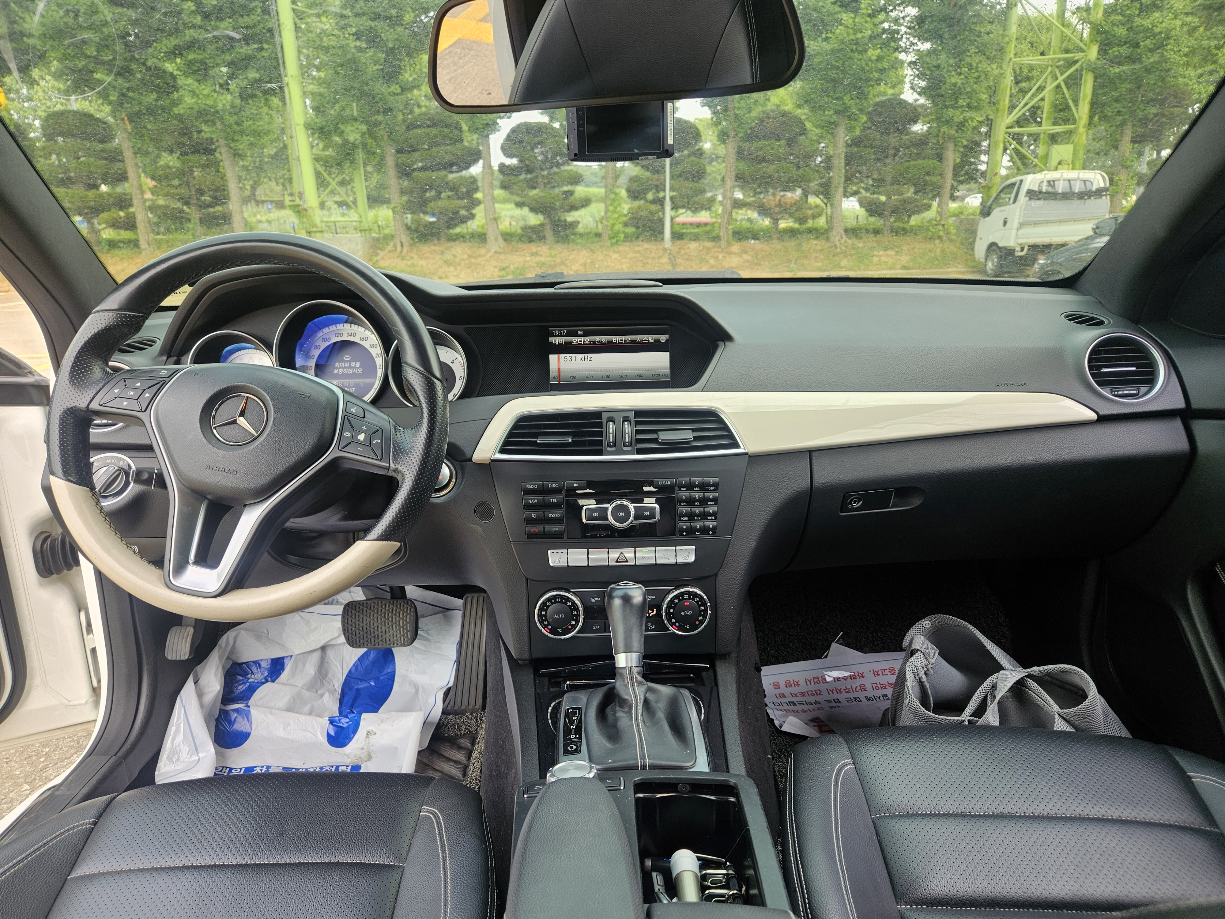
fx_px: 814
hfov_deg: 73.9
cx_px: 612
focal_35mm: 23
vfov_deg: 58.9
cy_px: 460
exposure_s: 1/120
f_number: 1.8
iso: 50
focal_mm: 5.4
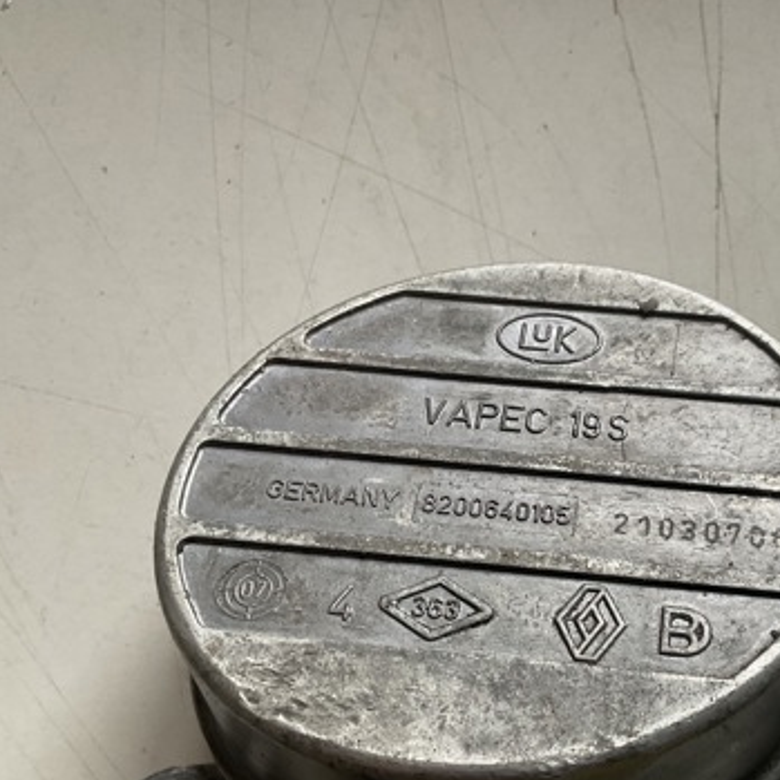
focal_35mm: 47
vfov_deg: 35.8
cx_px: 590
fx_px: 1198
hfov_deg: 35.2
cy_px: 500
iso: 40
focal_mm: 3
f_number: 1.8
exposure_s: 1/60
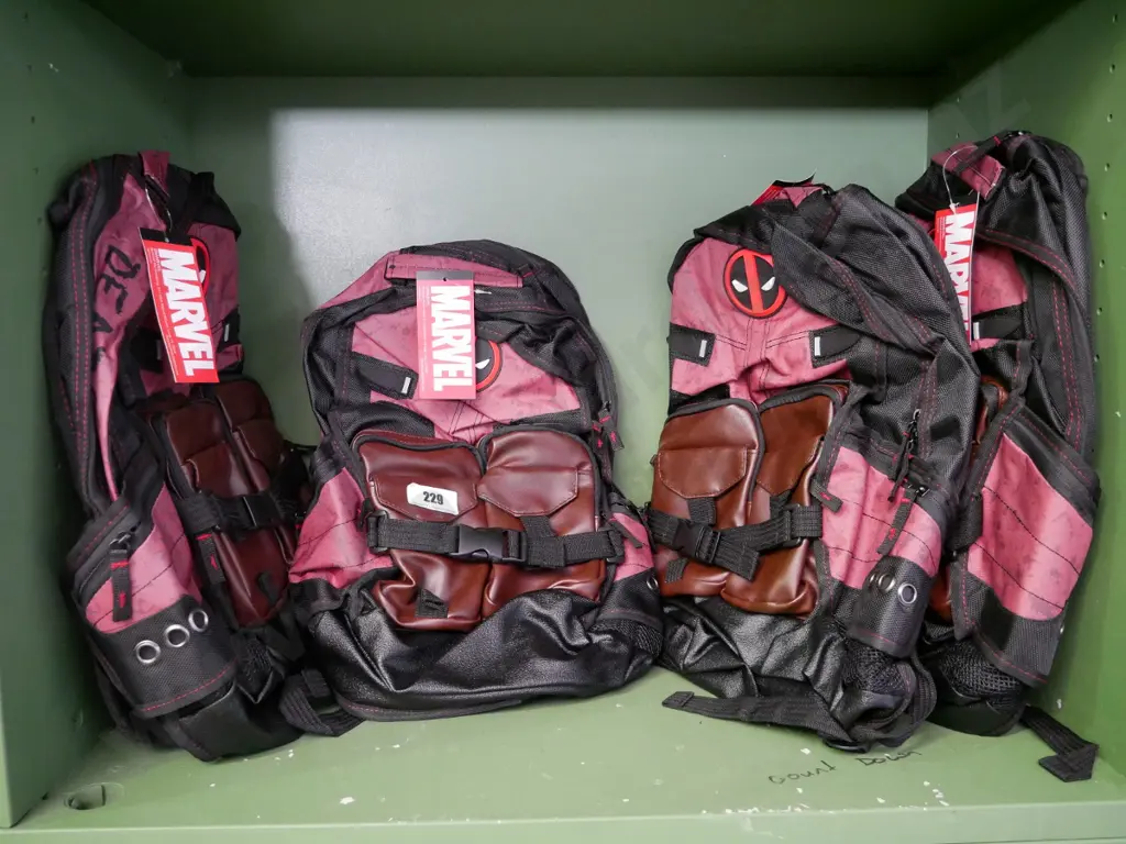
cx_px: 563
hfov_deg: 63.4
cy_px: 422
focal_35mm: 28
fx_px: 911
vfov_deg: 49.7
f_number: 3.6
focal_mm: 14
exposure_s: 1/30
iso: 3200
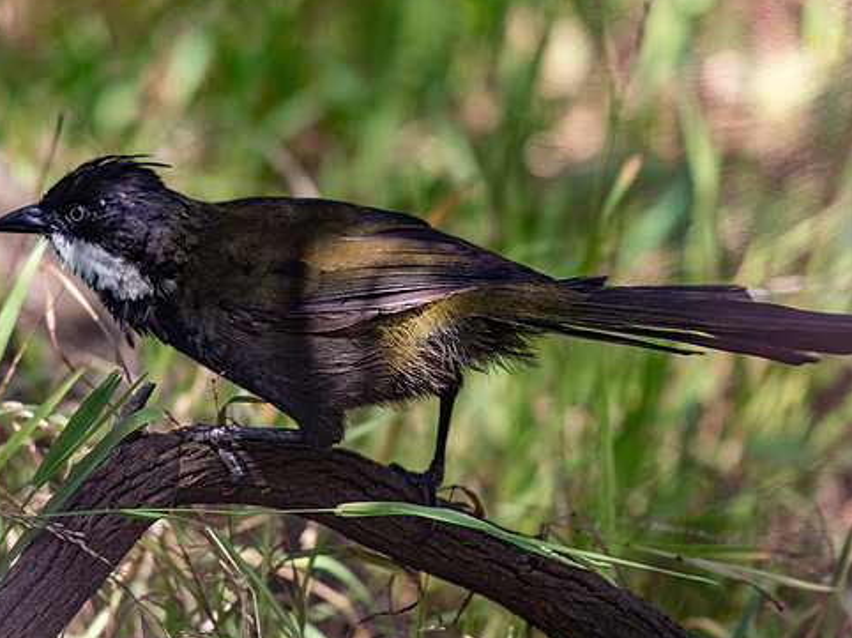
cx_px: 320
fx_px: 17442
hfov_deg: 2.8
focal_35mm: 709
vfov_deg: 2.1
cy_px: 244
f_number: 5.6
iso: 1250
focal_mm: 500
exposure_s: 1/500
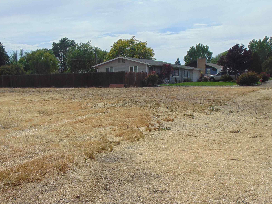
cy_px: 131
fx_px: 306
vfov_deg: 36.5
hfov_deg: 47.6
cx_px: 112
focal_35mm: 39
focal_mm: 4.5
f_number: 7.7
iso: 80
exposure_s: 1/400
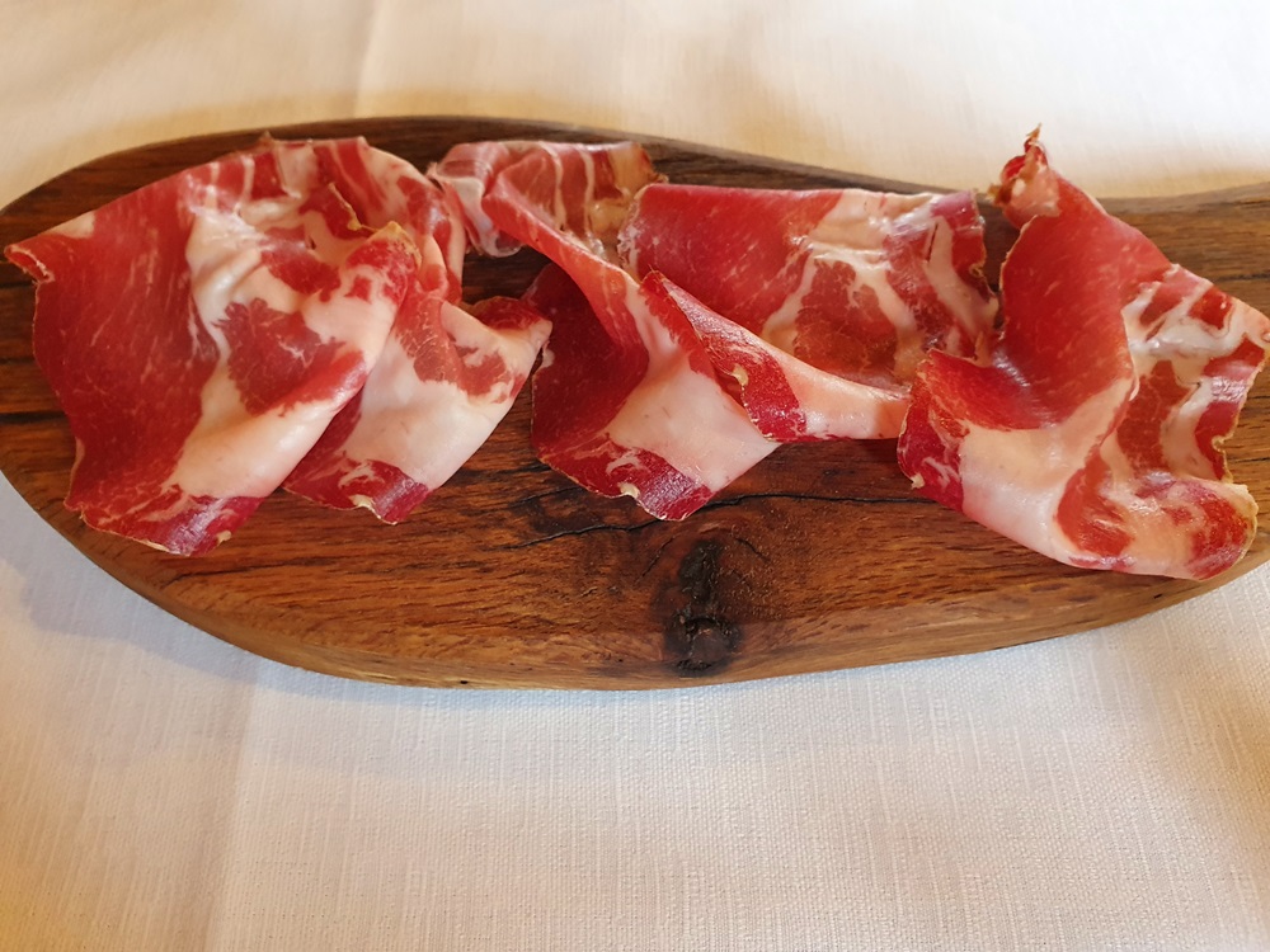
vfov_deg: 53.1
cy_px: 476
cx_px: 635
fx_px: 954
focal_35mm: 26
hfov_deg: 67.3
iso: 640
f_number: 2.4
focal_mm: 4.32
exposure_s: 1/50
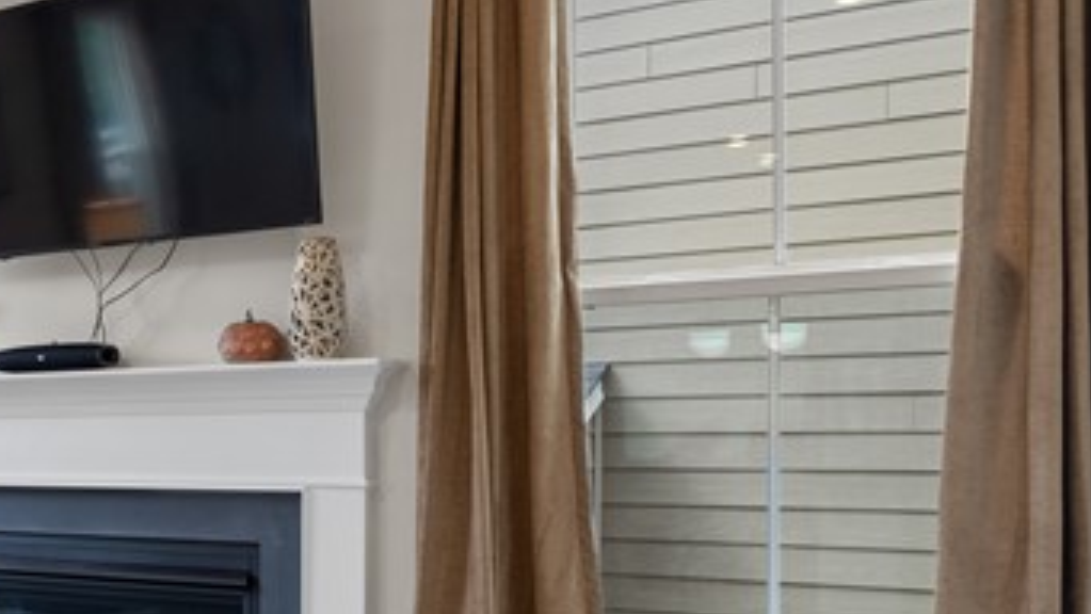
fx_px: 1476
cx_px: -406
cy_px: 457
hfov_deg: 30.0
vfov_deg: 23.3
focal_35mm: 51
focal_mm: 15.3
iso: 125
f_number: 8
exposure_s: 1/3
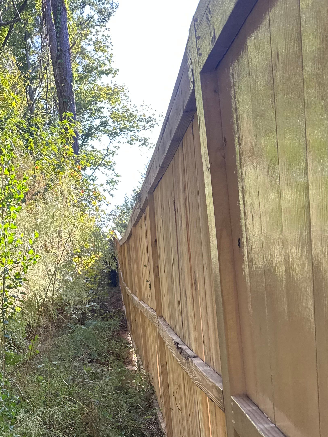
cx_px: 68
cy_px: 390
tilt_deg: -11.0
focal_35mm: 45
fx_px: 568
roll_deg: +6.6
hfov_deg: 31.4
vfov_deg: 39.2
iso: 80
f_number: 1.78
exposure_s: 1/386
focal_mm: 6.86
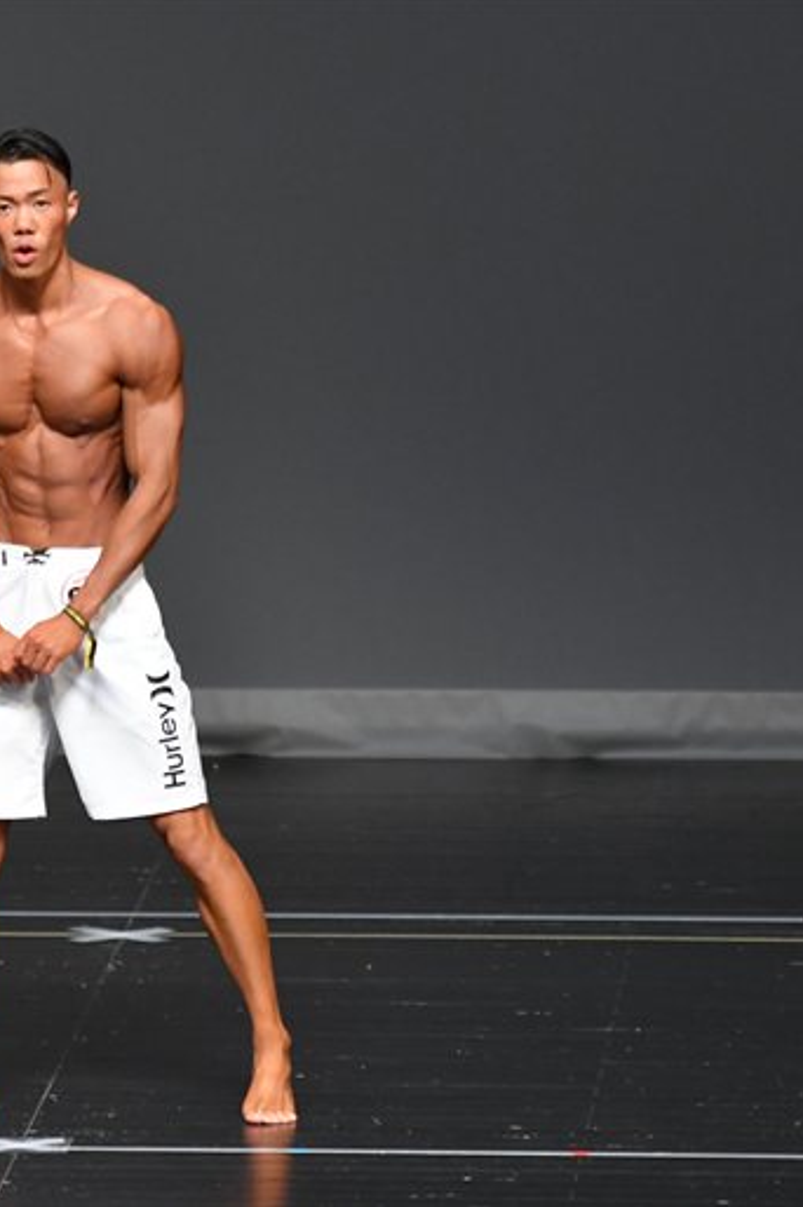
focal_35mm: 475
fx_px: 15913
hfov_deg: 2.9
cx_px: 135
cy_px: 604
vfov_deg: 4.3
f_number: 5.6
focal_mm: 210
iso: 2500
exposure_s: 1/400
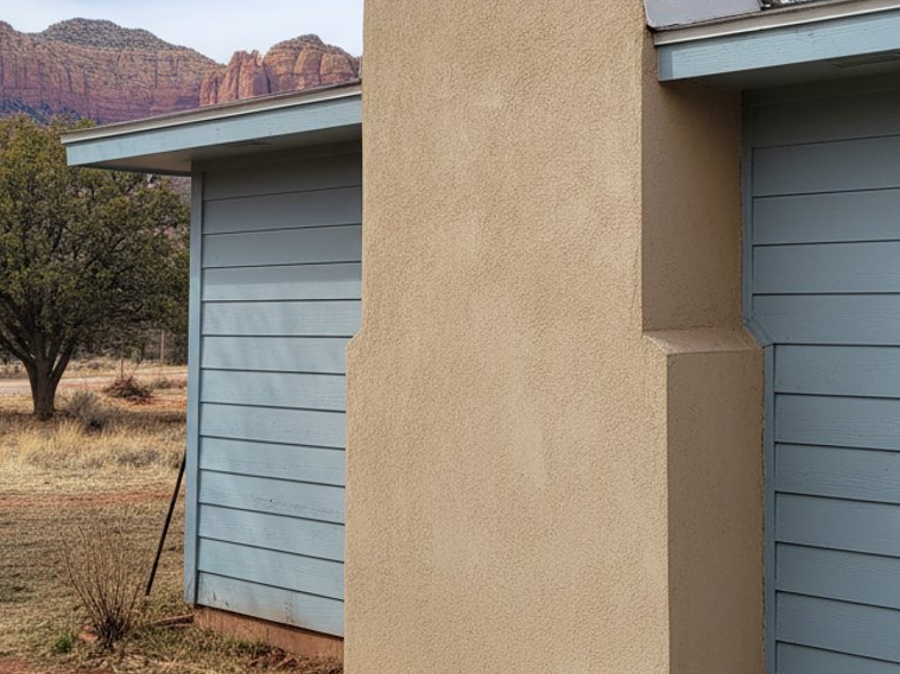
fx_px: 988
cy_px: 246
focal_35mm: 38
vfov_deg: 37.4
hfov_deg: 48.9
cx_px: 413
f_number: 1.78
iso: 688
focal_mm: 6.8
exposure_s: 1/1246
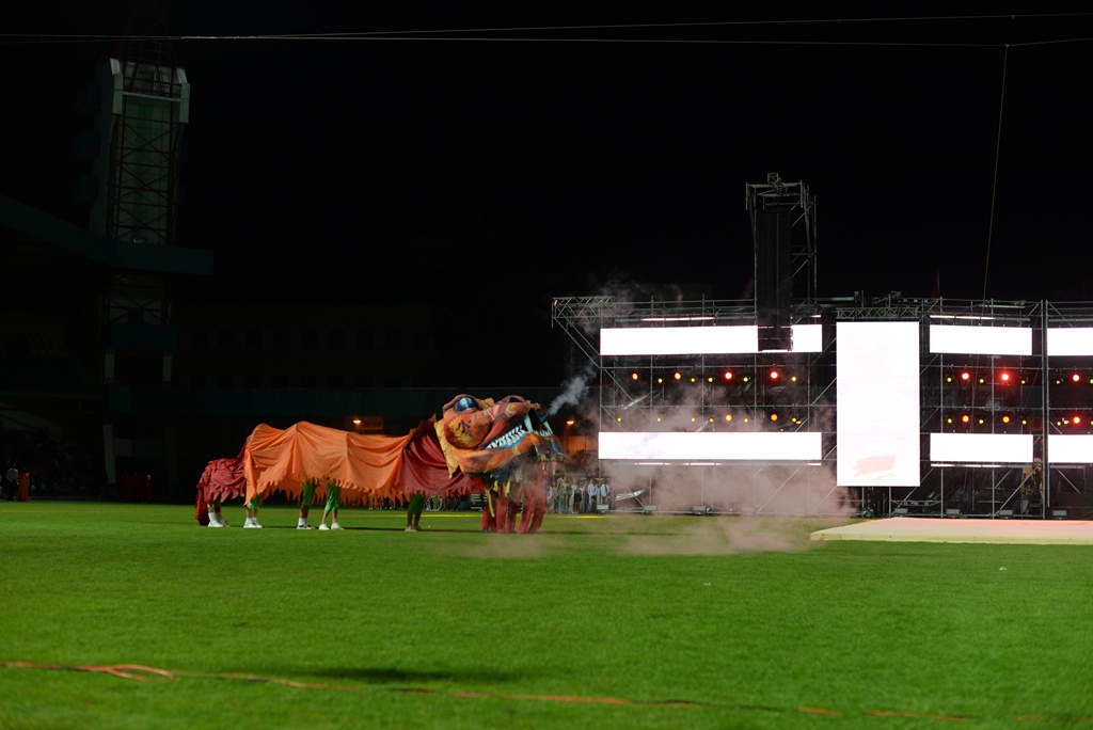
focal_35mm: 50
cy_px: 365
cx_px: 546
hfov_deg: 39.6
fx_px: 1519
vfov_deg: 27.0
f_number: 3.2
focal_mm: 50
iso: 1000
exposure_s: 1/640
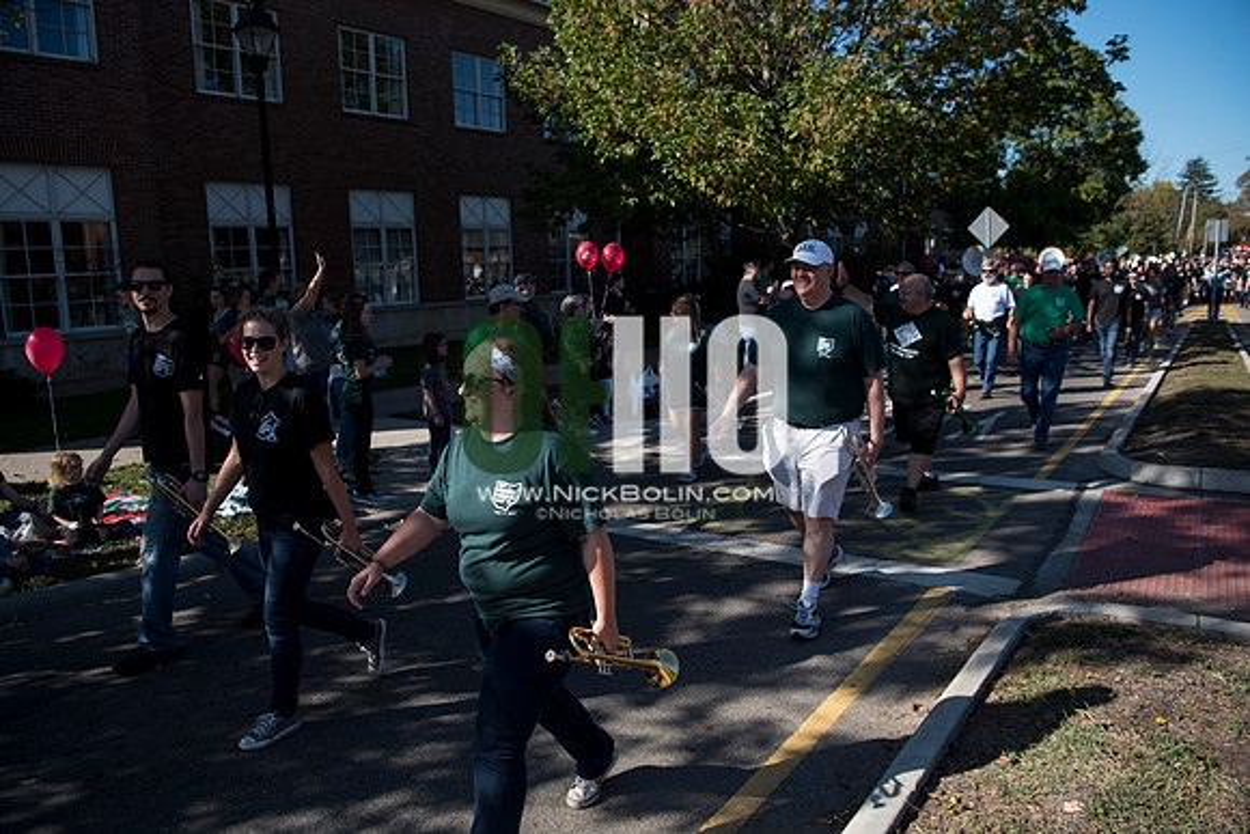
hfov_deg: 73.7
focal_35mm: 24
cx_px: 625
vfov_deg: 53.2
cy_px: 417
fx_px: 833
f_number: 4.5
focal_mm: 24
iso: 250
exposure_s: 1/1600
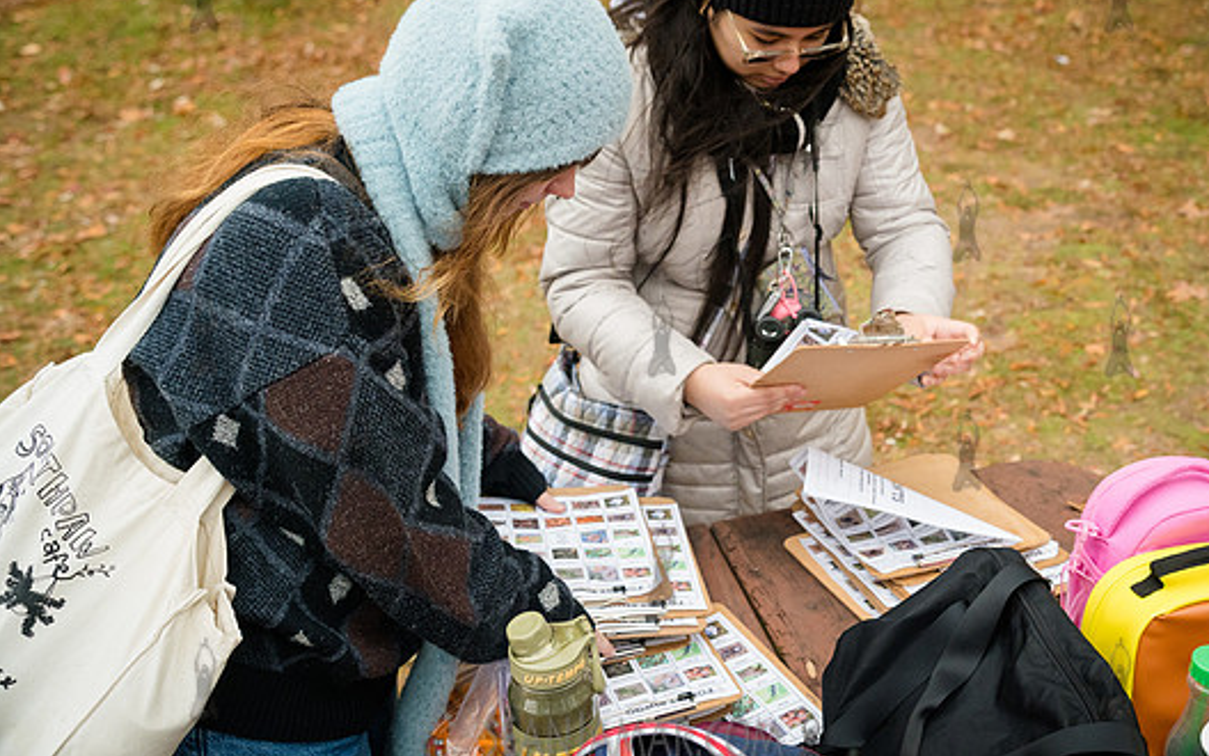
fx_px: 1450
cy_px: 373
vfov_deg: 29.2
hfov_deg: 45.0
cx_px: 744
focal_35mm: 44
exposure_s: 1/320
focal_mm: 35
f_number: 4
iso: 4000
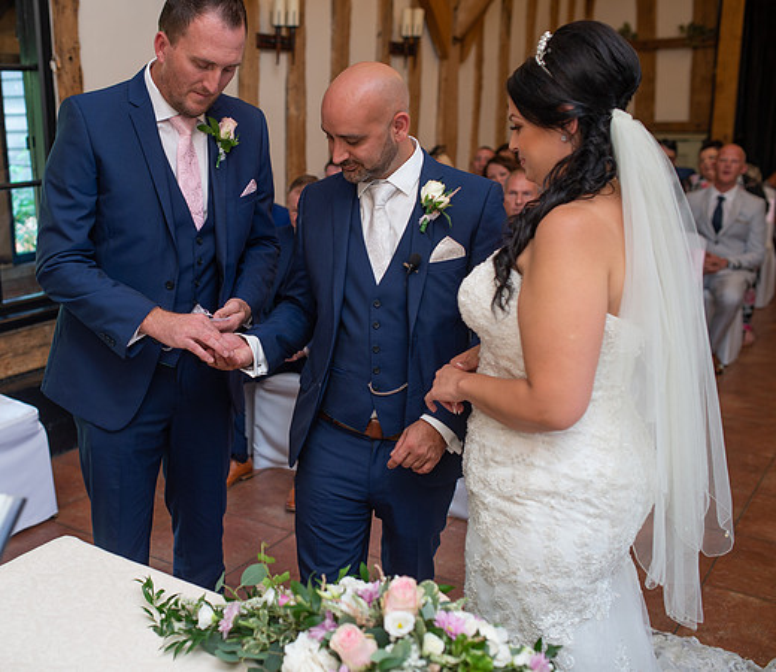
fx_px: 980
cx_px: 272
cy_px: 336
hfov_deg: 42.7
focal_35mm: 41
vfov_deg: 37.8
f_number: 2.8
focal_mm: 35
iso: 400
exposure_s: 1/100
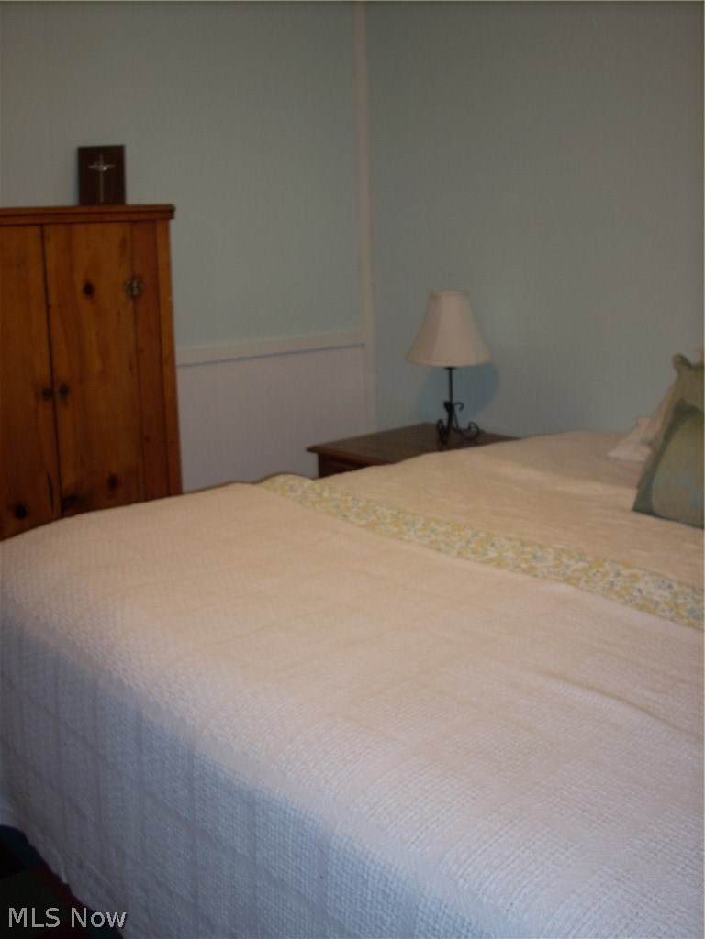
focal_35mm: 37
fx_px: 1005
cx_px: 352
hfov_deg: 38.7
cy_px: 470
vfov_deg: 50.1
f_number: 2.8
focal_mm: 6.2
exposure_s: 1/30
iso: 64
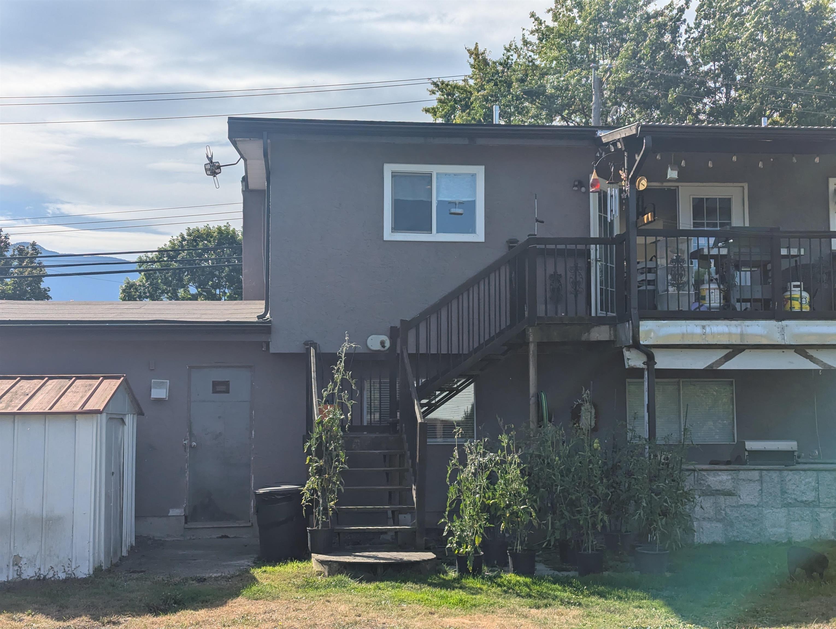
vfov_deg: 30.3
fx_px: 1161
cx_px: 418
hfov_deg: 39.6
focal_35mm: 48
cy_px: 314
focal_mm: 6.81
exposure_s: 1/3623
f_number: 1.85
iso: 46
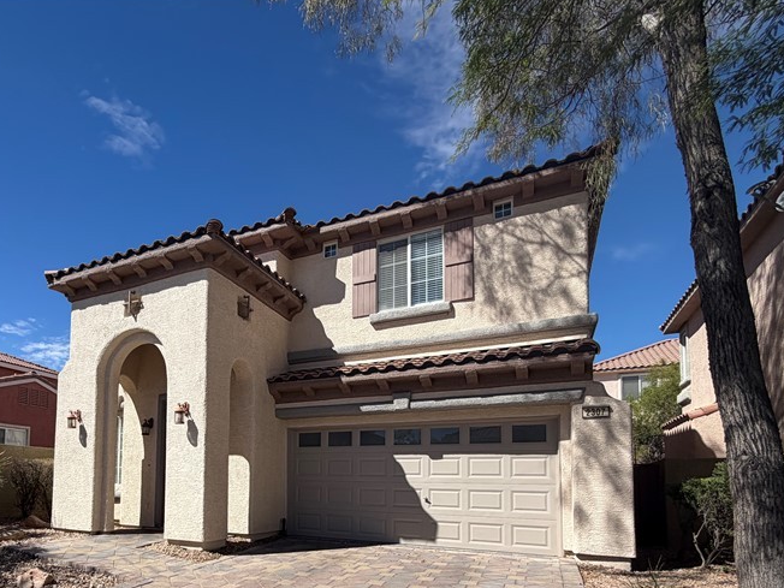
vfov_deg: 57.4
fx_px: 498
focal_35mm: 22
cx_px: 259
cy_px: 453
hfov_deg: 73.9
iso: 25
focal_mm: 2.22
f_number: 2.2
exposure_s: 1/1125
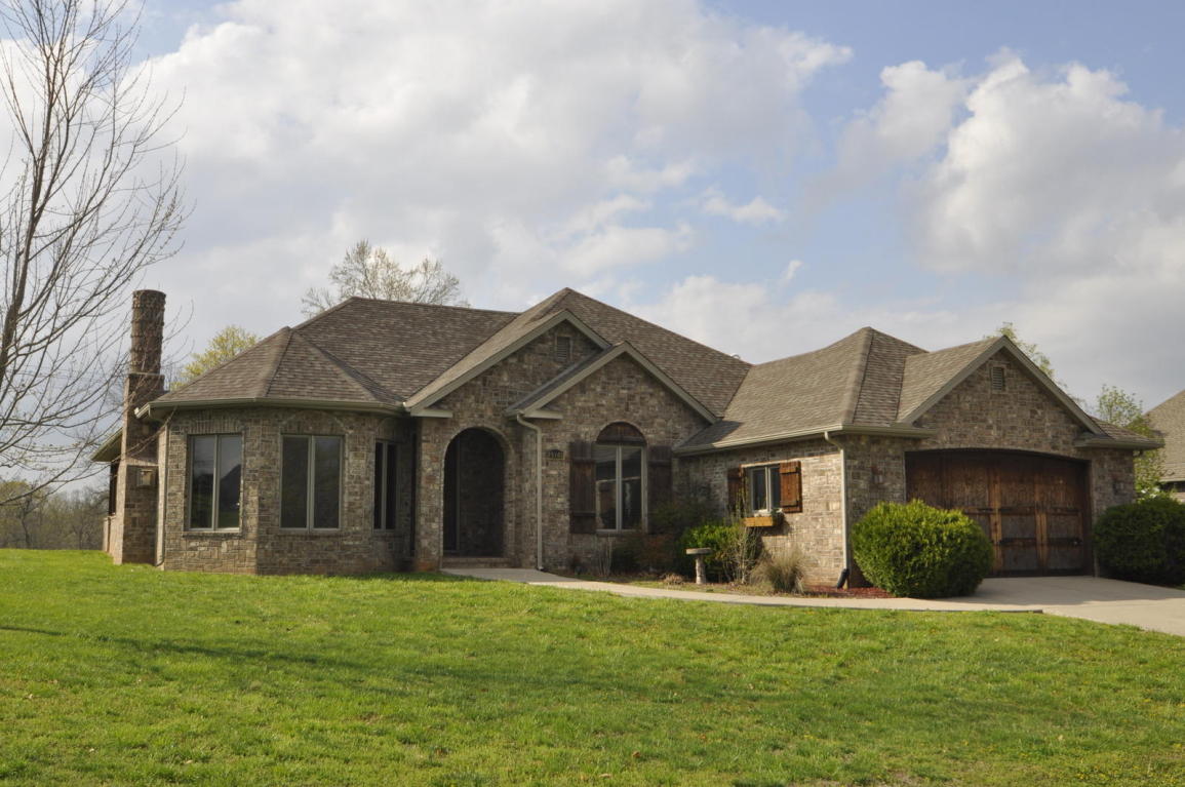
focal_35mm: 36
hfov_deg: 53.2
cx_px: 592
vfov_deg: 36.8
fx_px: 1183
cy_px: 394
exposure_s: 1/200
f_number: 13
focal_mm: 24
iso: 200
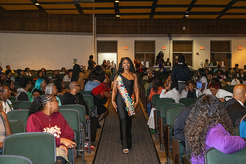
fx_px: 301
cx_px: 123
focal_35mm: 44
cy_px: 82
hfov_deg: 44.5
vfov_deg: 30.5
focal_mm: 44
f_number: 5.6
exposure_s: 1/200
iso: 3200
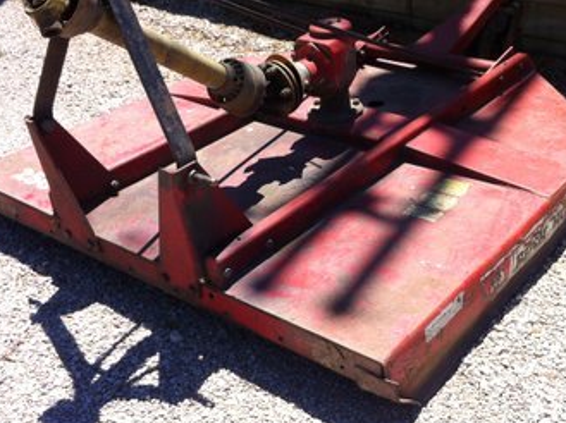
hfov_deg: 37.5
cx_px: 308
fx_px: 833
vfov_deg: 28.5
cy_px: 197
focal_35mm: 51
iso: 80
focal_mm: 3.85
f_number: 2.8
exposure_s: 1/1257
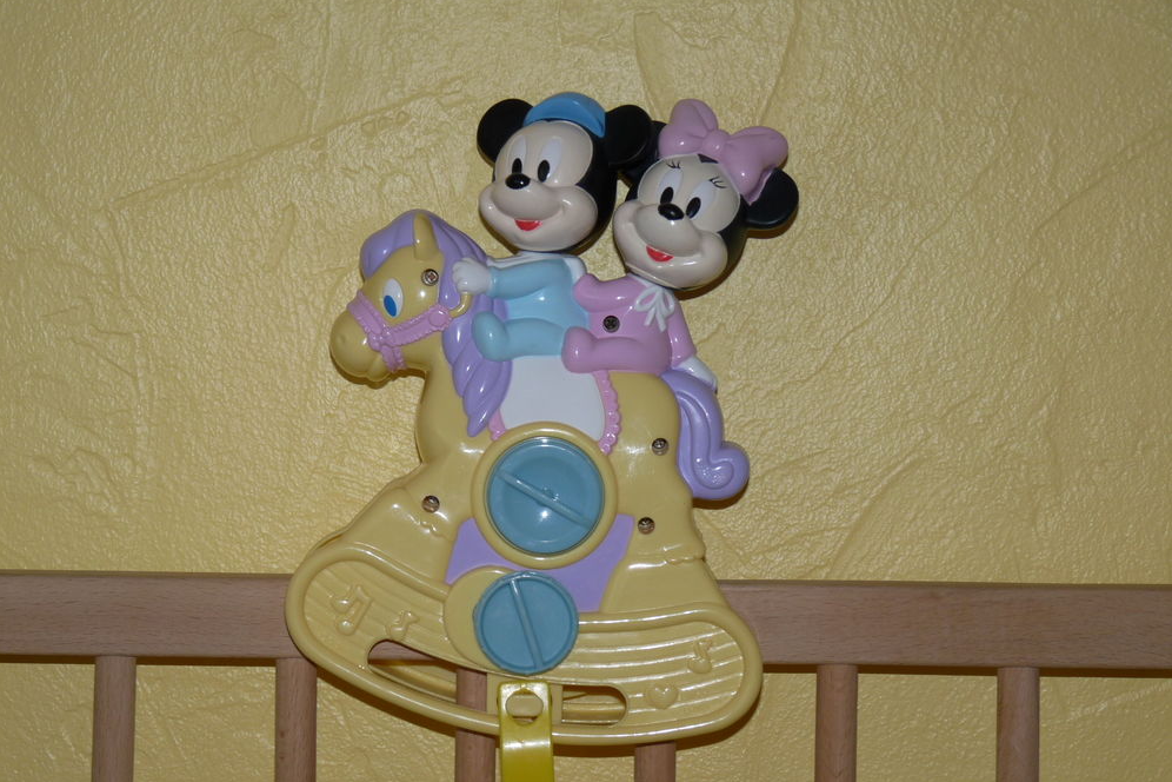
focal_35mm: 95
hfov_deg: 21.5
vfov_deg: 14.4
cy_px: 417
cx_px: 585
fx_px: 3093
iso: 100
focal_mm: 16.1
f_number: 3.4
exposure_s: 1/40
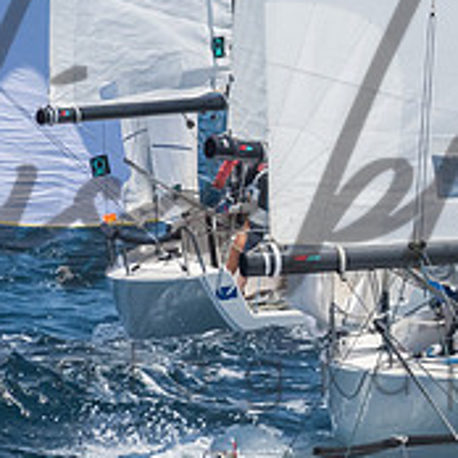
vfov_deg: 2.5
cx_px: 500
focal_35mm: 699
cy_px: 174
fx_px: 10463
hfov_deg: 2.5
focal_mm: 165
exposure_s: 1/1600
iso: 640
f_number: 14
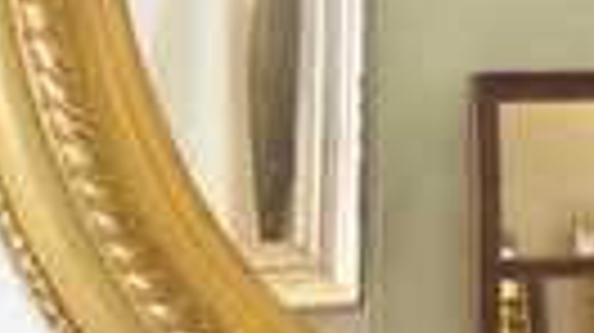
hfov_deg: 9.4
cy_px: -144
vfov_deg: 5.3
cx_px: 657
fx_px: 3588
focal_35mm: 228
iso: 400
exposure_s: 1/10
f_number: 3.9
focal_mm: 7.8
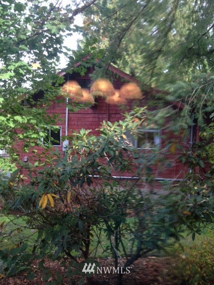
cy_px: 142
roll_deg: -1.4
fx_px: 272
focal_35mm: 33
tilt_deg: +9.8
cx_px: 107
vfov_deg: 55.4
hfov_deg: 42.9
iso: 80
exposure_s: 1/120
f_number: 2.4
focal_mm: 4.12
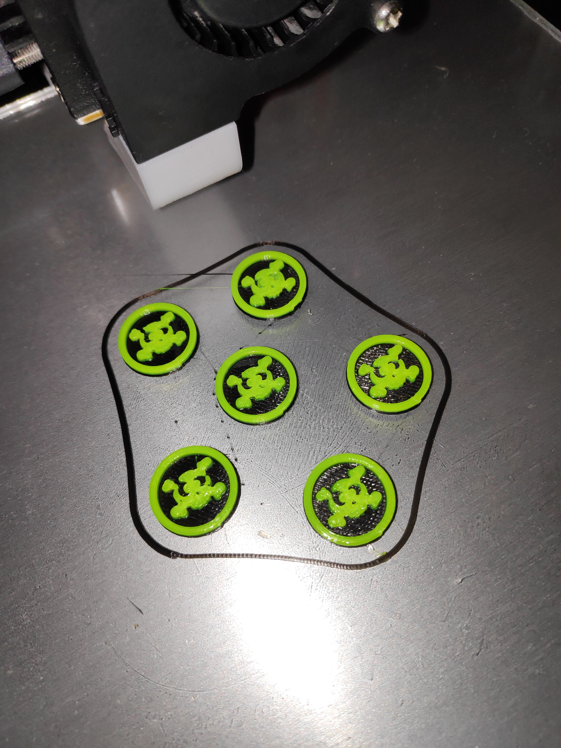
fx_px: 432
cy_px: 374
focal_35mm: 20
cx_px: 280
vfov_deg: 81.7
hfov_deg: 66.0
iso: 100
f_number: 1.9
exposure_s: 1/337
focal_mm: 3.94
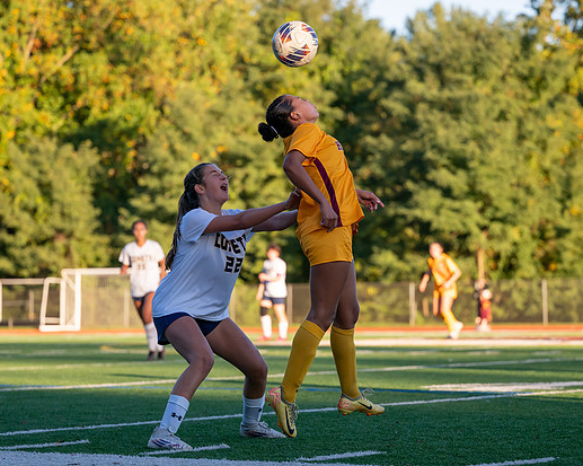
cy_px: 231
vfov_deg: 11.3
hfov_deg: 14.2
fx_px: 2345
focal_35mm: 136
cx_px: 274
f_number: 2.8
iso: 450
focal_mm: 91
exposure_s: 1/3200
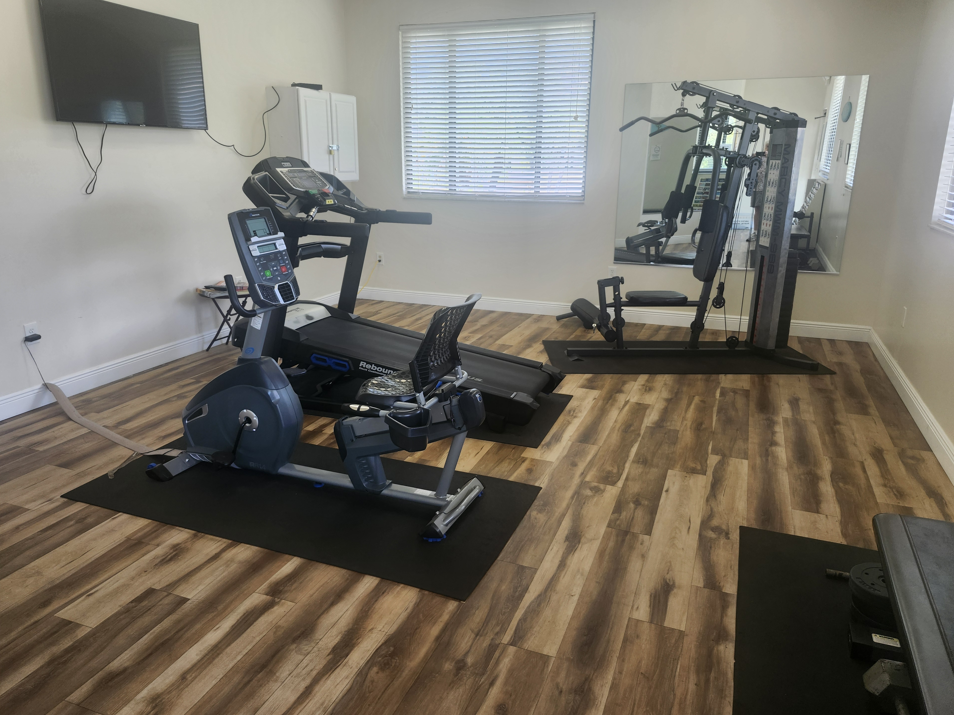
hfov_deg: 71.6
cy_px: 368
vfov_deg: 56.8
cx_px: 459
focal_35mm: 24
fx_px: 661
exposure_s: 1/120
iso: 80
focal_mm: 5.54
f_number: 1.8
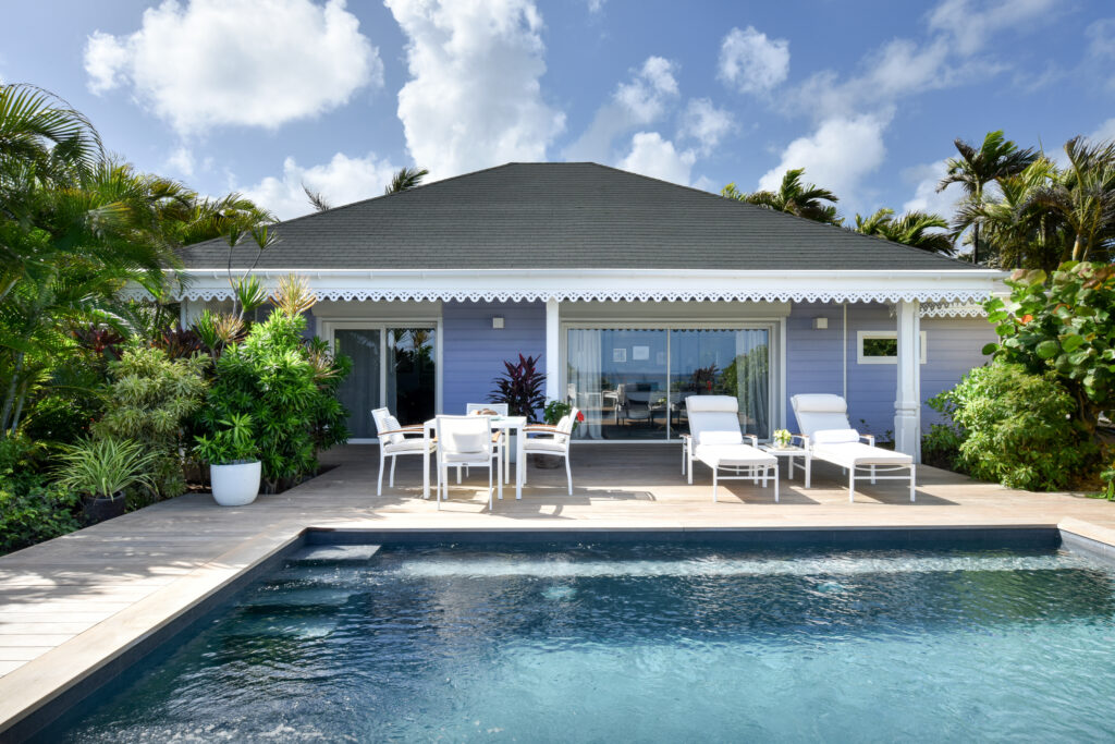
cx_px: 558
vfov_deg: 57.2
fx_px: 681
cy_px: 372
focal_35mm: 22
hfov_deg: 78.6
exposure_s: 1/250
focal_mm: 22
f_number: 16
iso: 200
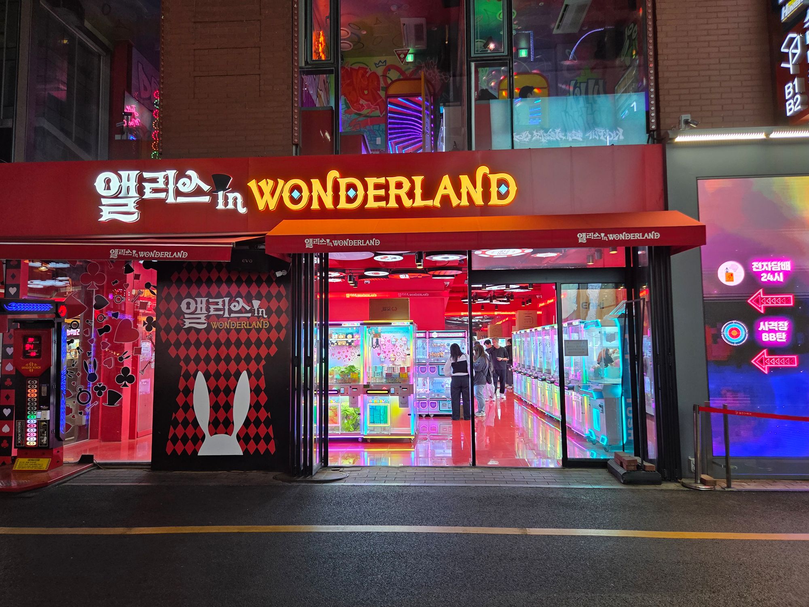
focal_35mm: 23
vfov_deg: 58.9
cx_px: 404
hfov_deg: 73.9
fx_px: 538
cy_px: 304
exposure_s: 1/180
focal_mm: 5.4
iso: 160
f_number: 1.8
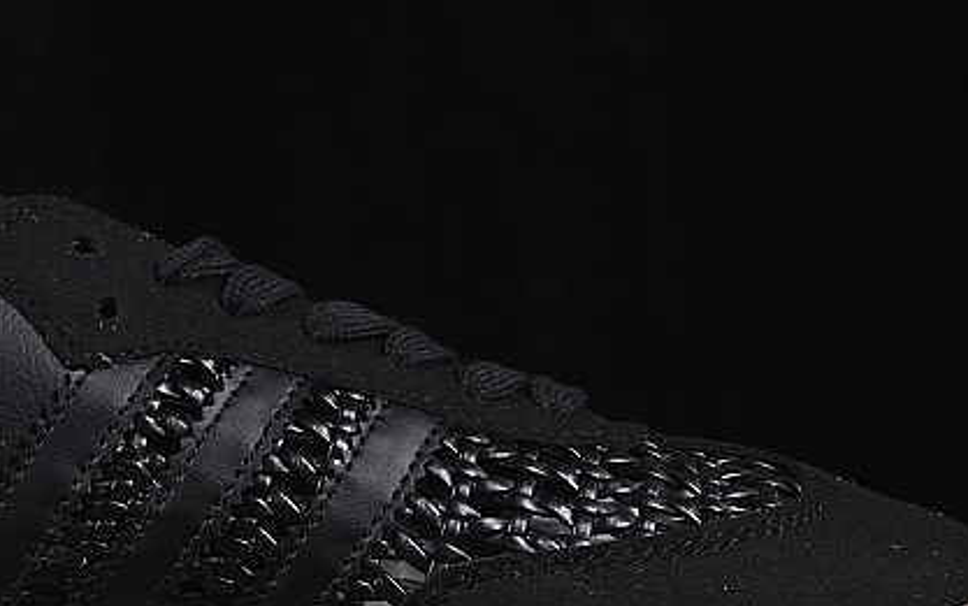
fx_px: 5226
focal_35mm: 198
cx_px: 211
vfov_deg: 6.6
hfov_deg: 10.6
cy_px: 260
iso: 160
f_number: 6.3
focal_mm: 50
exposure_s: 1/60
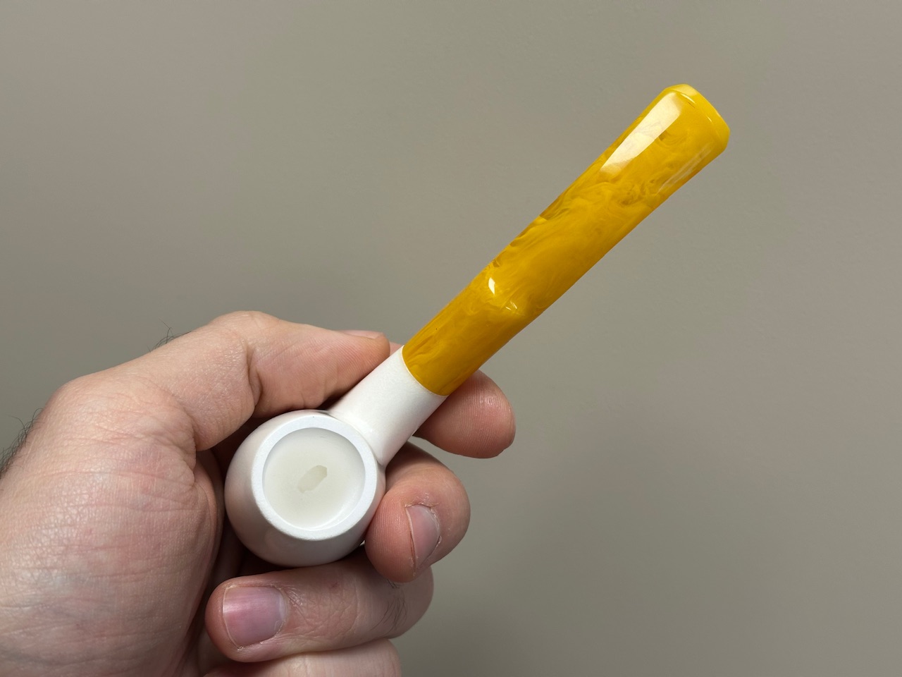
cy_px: 338
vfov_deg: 30.3
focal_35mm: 48
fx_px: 1251
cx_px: 451
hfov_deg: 39.7
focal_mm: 6.86
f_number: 1.78
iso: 64
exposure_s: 1/121
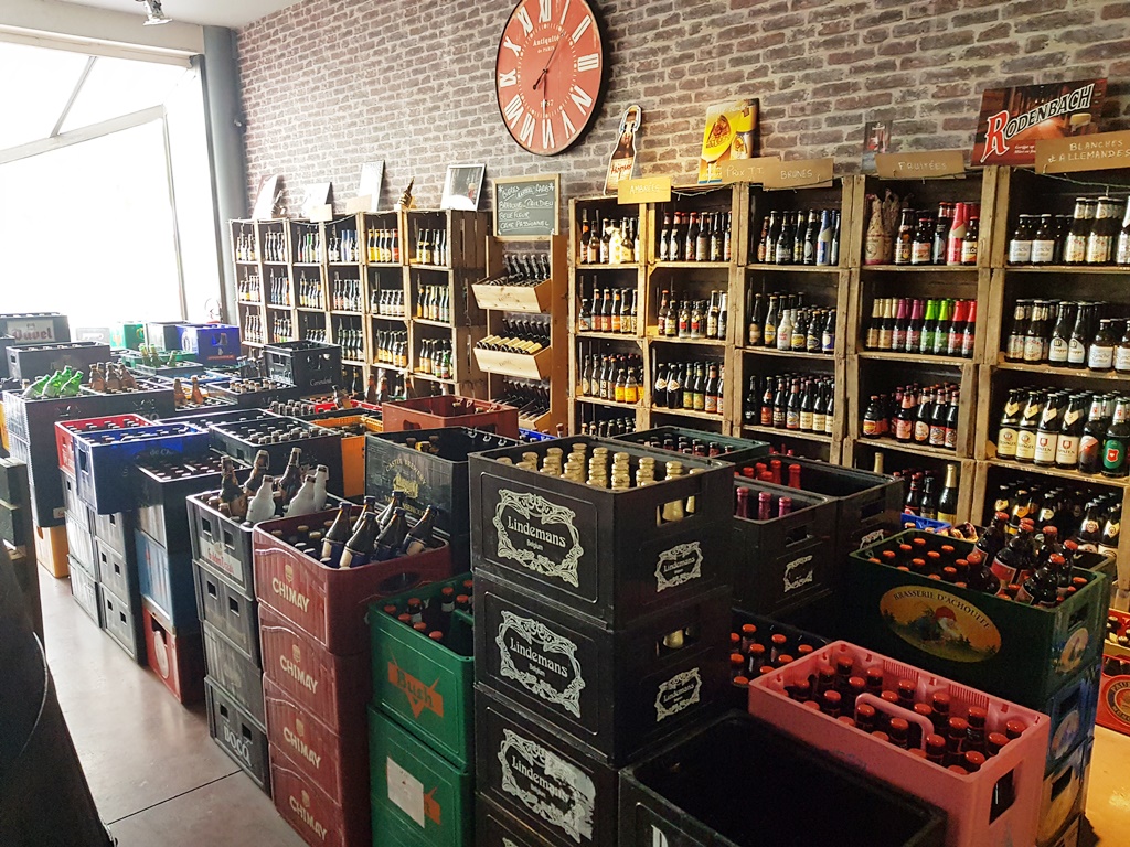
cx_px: 565
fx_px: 849
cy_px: 424
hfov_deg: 67.3
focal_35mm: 26
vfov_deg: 53.1
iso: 200
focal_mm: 4.2
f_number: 1.7
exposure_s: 1/33
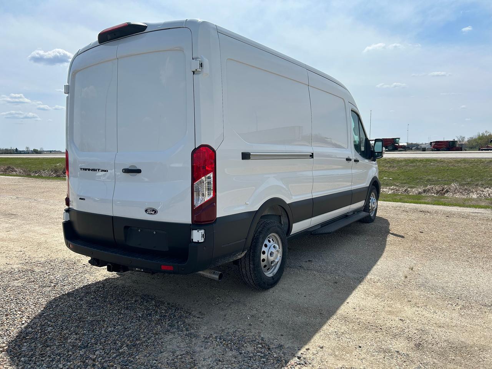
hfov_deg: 67.3
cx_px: 246
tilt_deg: -4.9
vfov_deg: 53.1
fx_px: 370
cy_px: 184
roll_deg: +0.4
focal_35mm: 26
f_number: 1.5
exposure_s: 1/6211
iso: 50
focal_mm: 5.7
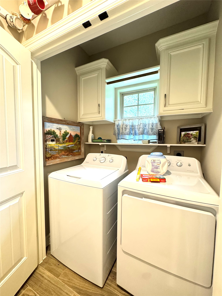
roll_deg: +0.2
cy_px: 148
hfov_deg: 85.7
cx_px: 111
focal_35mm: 14
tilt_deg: -4.2
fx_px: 120
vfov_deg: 102.1
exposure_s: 1/60
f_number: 2.2
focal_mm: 2.22
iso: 250
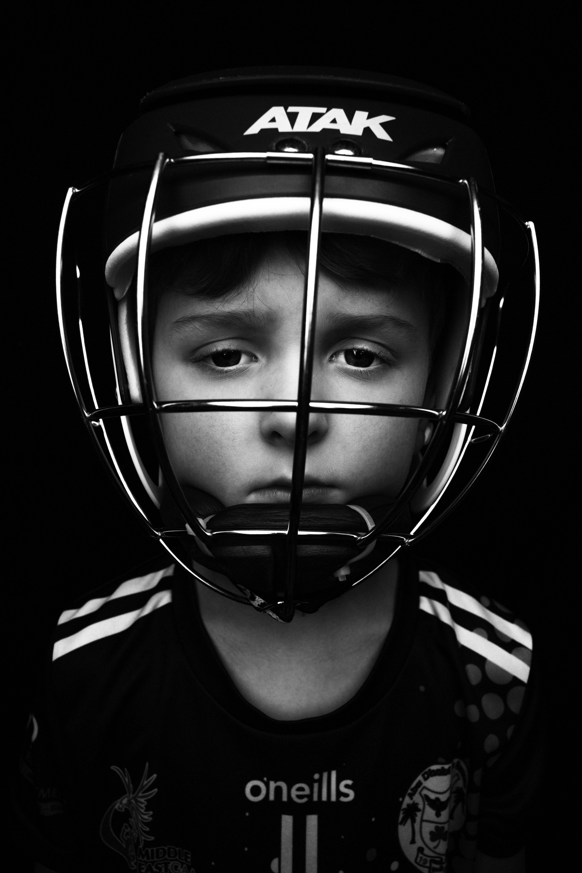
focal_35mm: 24
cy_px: 436
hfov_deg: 53.1
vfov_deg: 73.7
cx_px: 291
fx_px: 582
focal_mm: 24
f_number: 8
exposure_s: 1/125
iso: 160
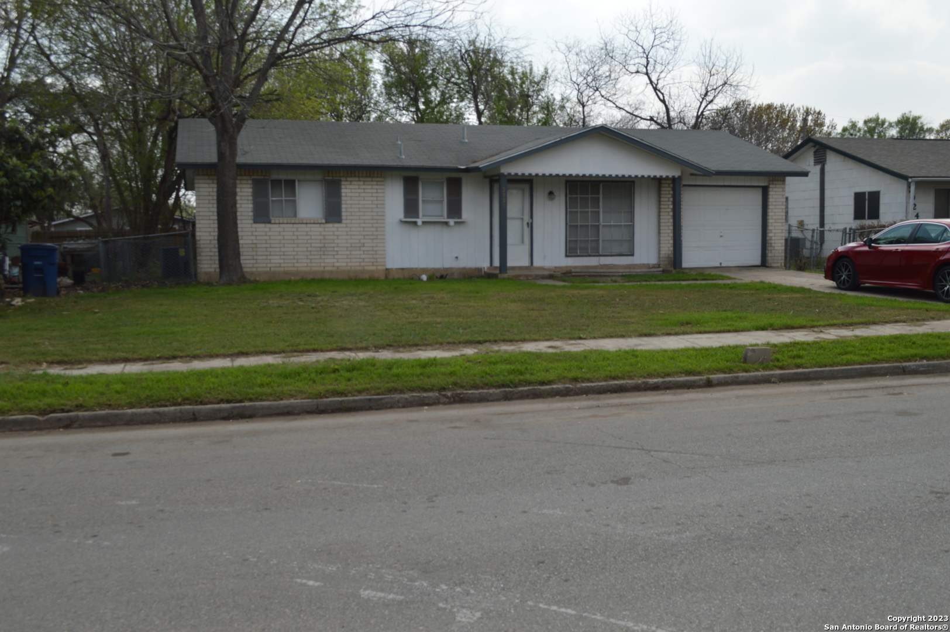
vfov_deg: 36.8
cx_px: 475
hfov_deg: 53.2
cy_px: 316
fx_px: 949
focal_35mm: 36
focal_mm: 24
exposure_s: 1/250
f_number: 8
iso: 100
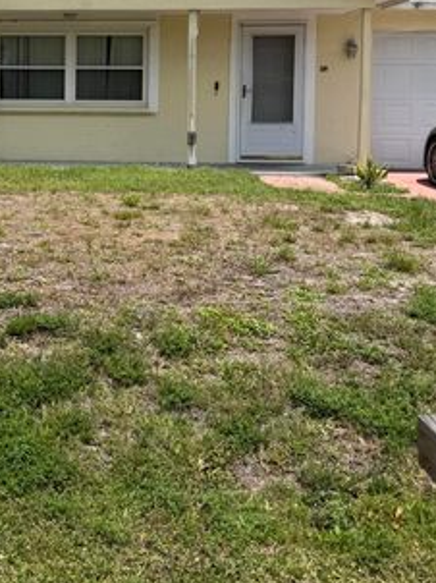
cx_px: 6
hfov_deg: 26.1
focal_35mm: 53
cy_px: 126
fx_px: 891
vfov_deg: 35.2
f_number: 1.78
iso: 80
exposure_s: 1/5714
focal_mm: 6.76
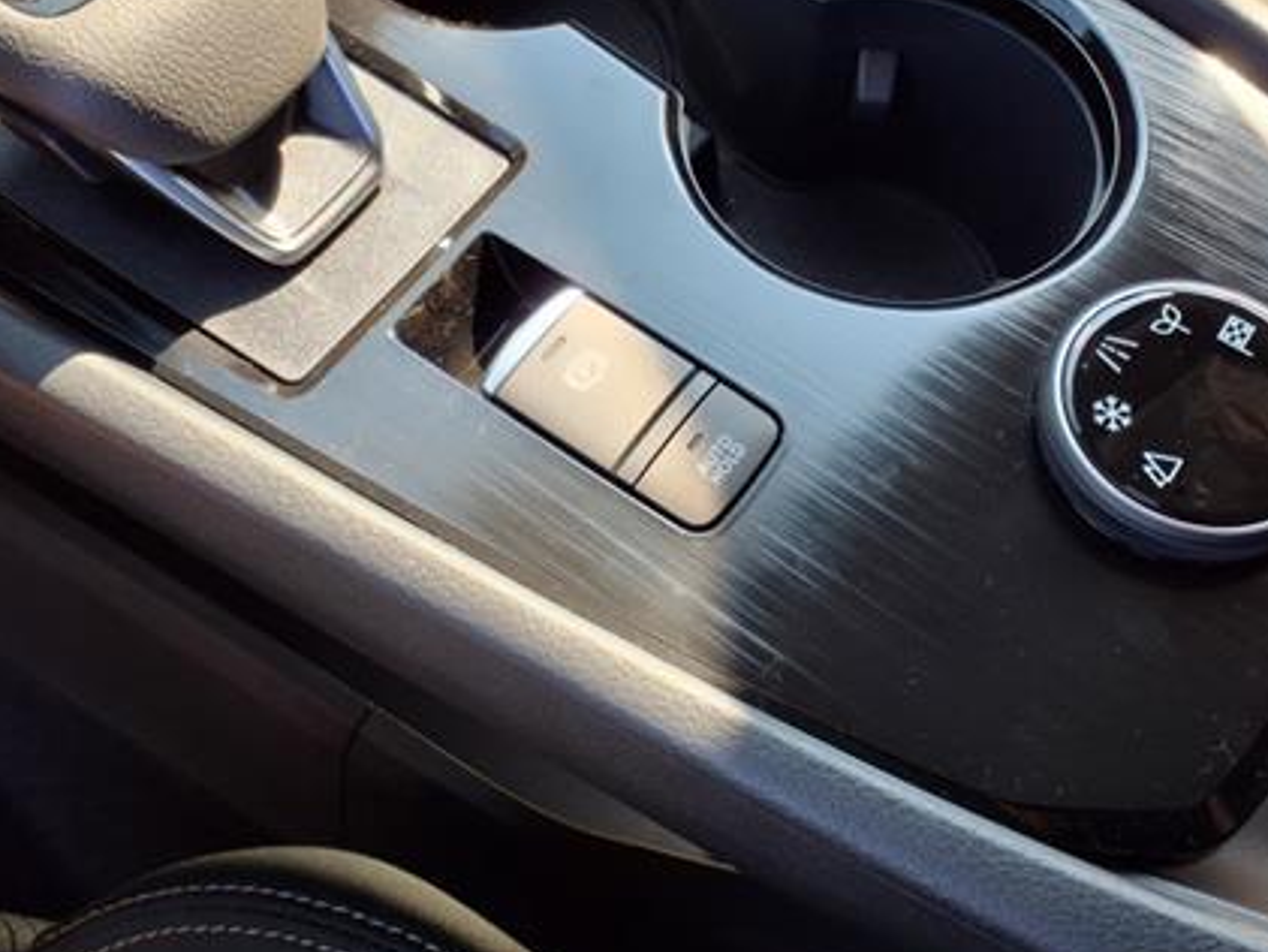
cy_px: 271
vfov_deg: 34.6
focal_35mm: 41
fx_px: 1502
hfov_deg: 45.7
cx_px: 663
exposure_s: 1/154
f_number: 1.9
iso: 40
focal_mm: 3.58
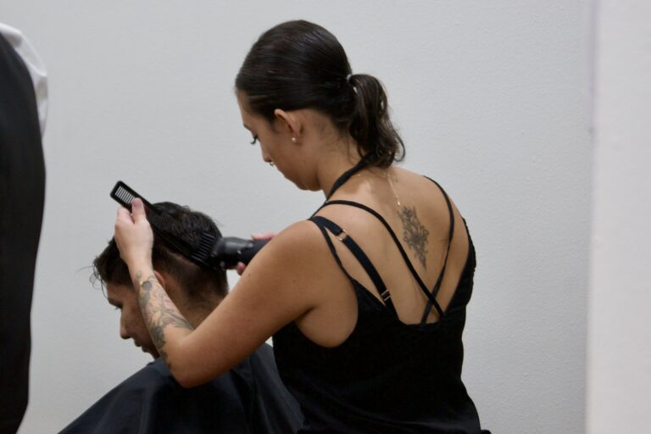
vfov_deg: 13.0
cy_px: 217
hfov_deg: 19.5
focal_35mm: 105
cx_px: 326
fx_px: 1899
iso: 800
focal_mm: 70
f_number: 5.6
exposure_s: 1/30
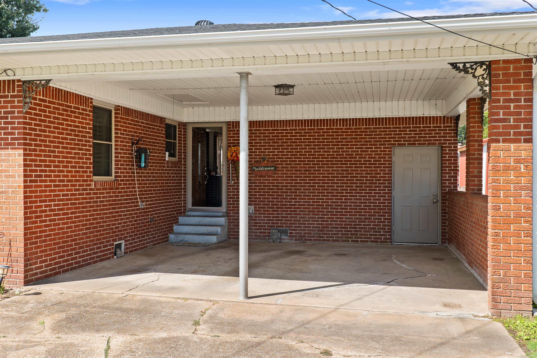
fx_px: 522
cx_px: 268
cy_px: 179
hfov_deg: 54.4
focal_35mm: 35
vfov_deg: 37.9
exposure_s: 1/40
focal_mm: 35
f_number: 9
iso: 100
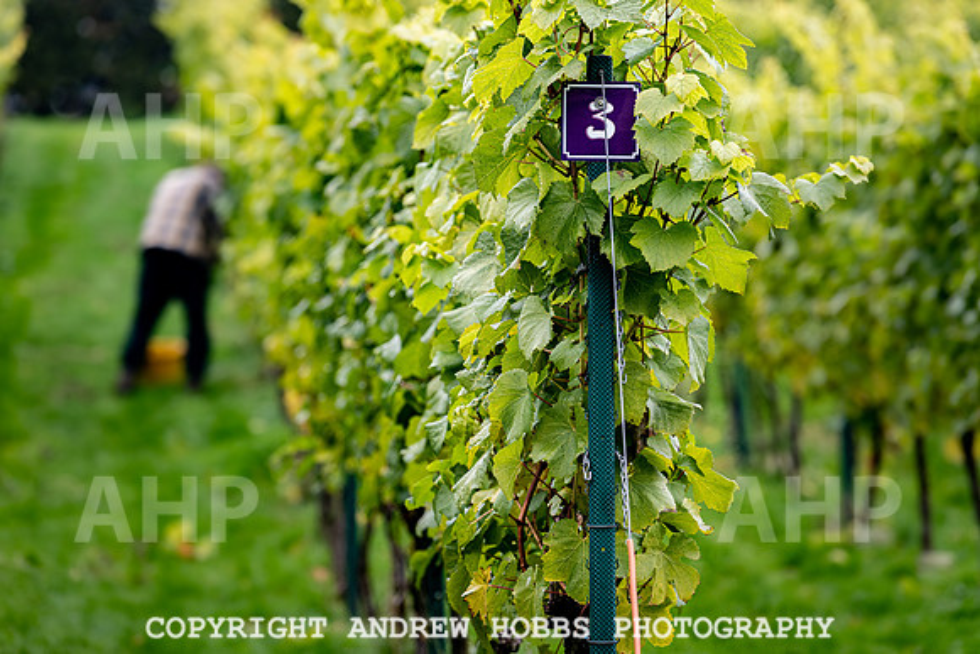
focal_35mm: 201
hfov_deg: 10.2
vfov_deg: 6.8
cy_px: 327
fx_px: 5471
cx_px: 490
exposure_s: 1/500
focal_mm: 190
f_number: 4
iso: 400
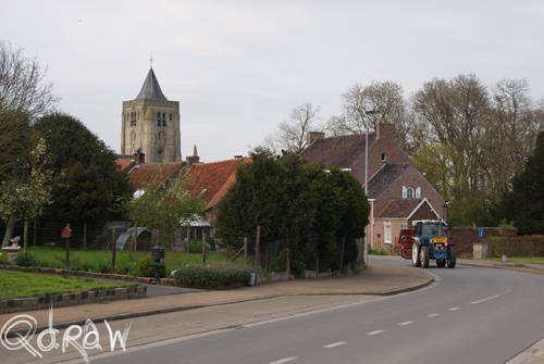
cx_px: 272
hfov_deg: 29.8
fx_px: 1021
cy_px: 182
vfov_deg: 20.2
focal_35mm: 68
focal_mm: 45
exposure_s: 1/125
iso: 100
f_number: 6.3
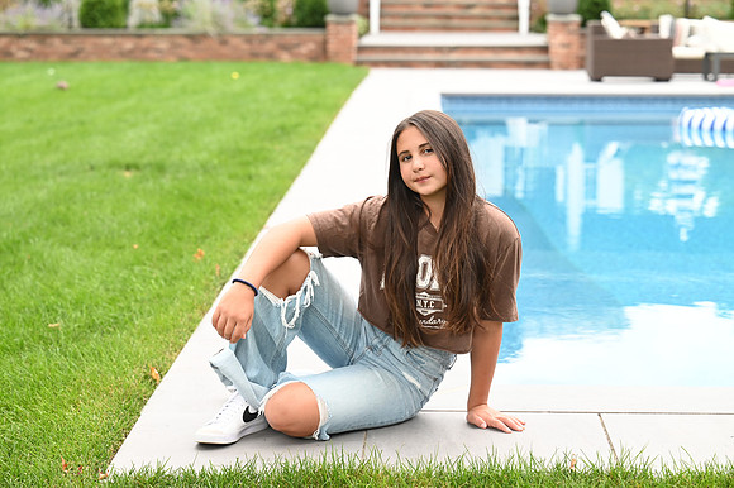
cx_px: 367
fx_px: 1610
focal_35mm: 79
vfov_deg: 17.3
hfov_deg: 25.7
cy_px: 244
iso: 1000
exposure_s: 1/125
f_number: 4
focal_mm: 79
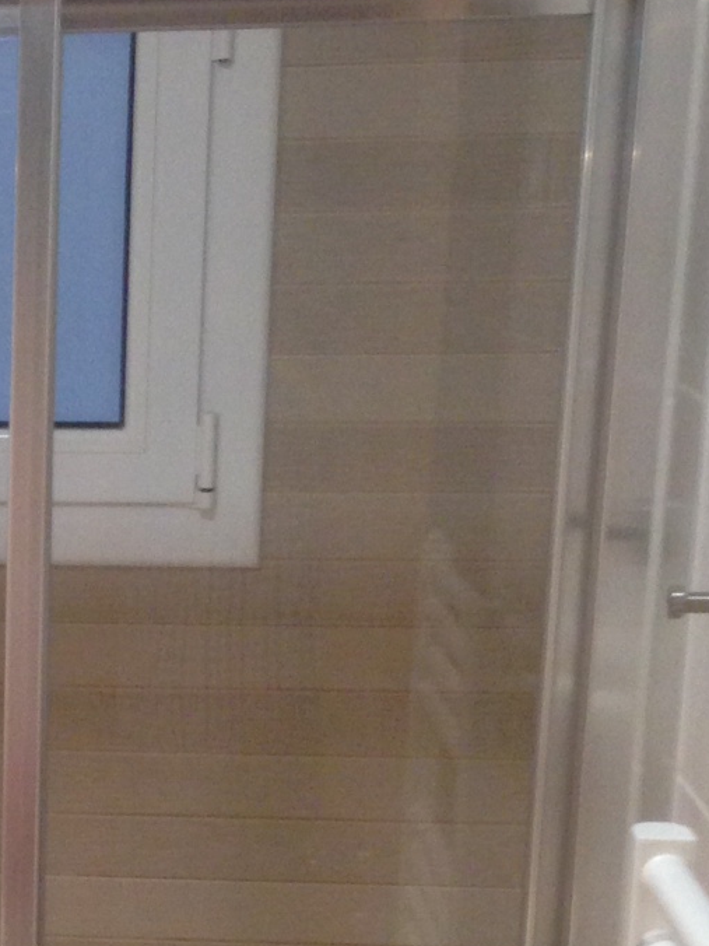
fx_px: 2731
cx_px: -214
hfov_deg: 14.2
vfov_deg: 19.2
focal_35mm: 100
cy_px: 897
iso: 160
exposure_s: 1/20
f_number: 2.4
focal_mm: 4.12
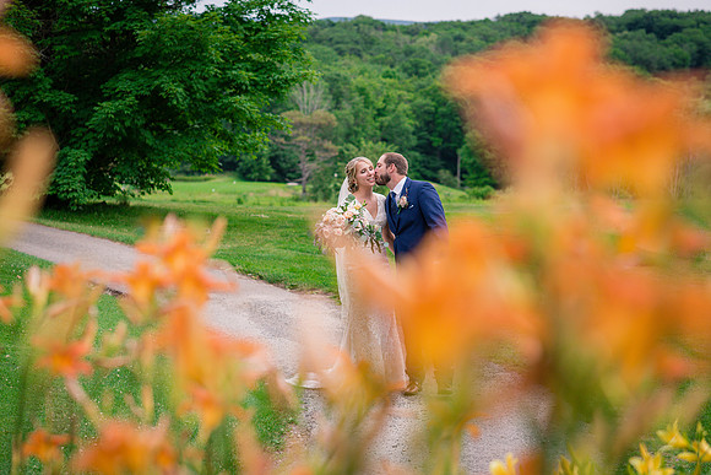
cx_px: 356
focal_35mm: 85
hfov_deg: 23.9
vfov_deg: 16.1
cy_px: 238
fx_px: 1679
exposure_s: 1/3200
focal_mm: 85
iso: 400
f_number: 3.5
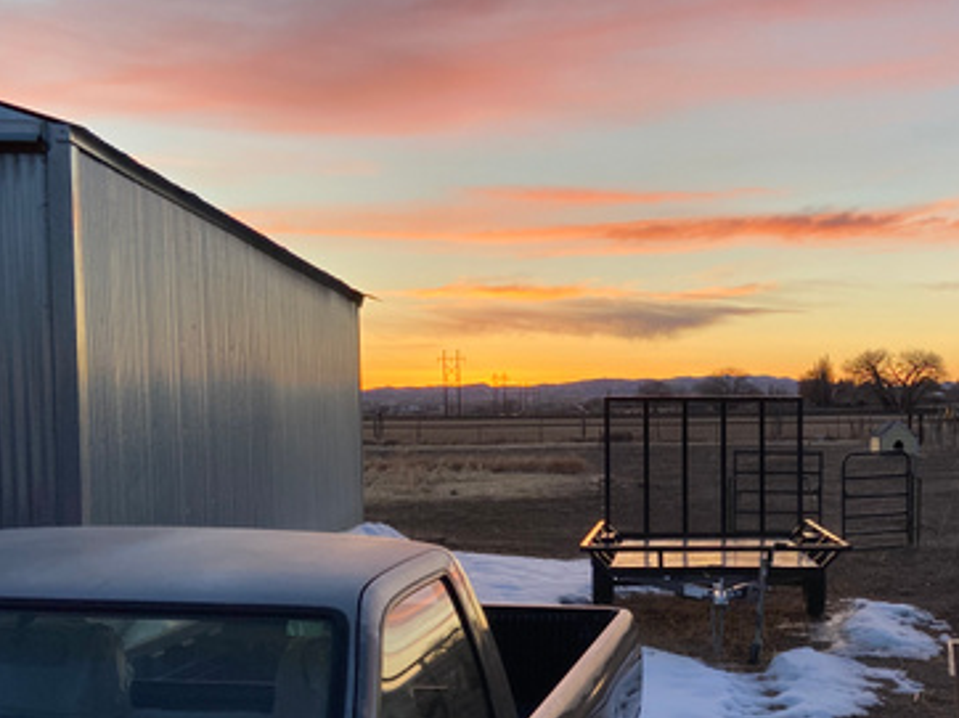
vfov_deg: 31.3
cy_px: 466
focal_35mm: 46
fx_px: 1274
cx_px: 755
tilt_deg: -2.1
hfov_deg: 39.8
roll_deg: +0.8
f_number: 1.8
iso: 40
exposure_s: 1/121
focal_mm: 4.25
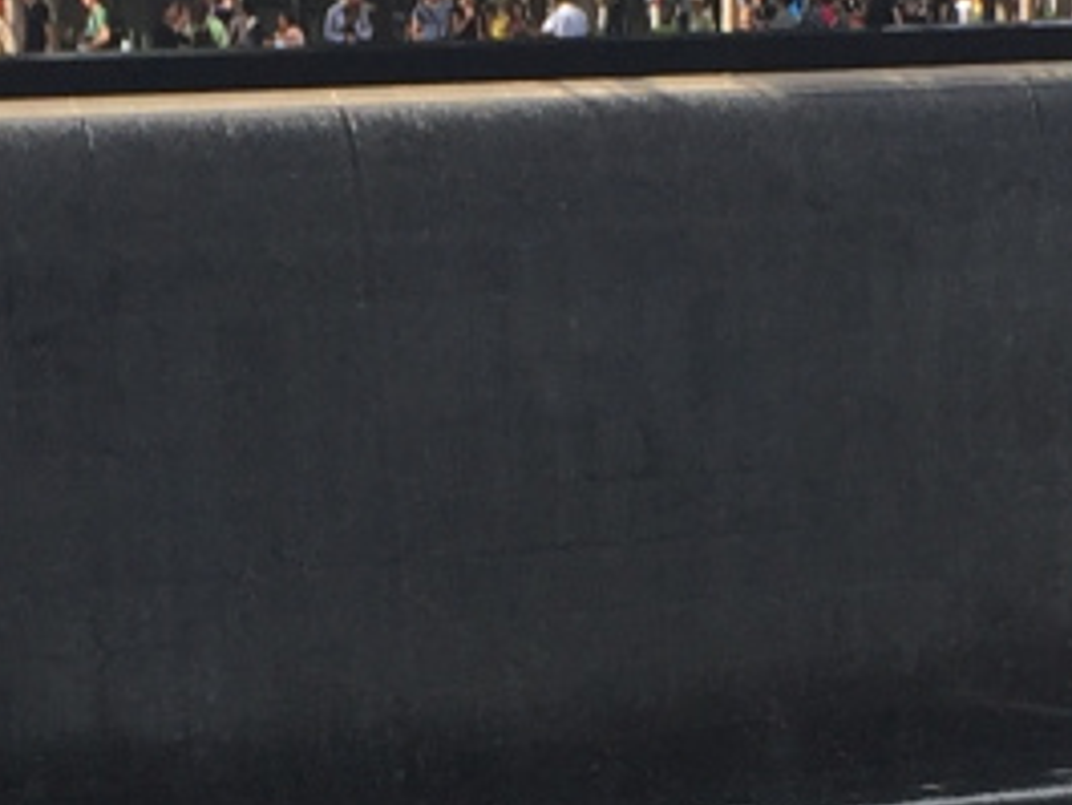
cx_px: 324
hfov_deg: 11.3
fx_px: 5422
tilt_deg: -8.4
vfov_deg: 8.4
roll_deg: +0.7
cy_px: 793
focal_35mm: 175
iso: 32
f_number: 2.2
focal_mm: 4.15
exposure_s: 1/599
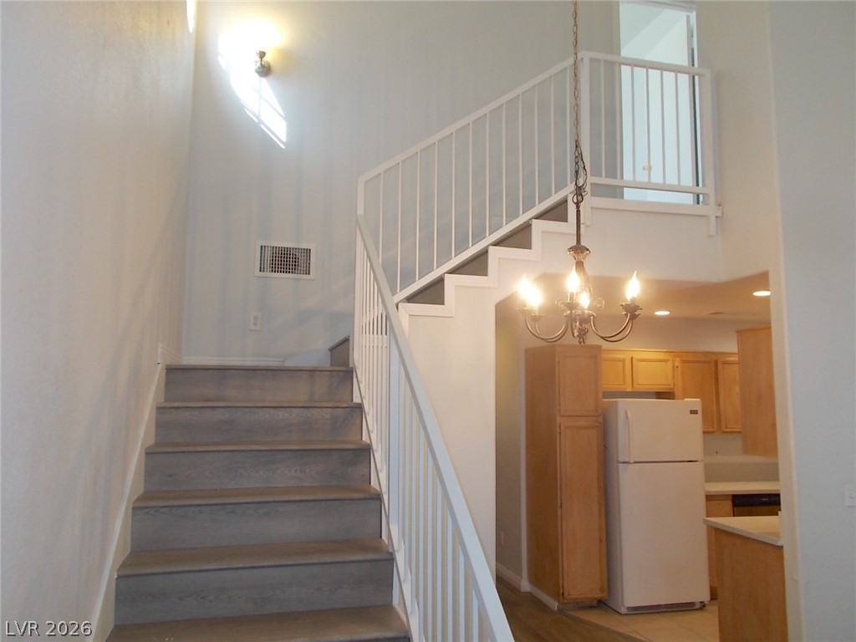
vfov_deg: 53.1
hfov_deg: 67.3
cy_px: 321
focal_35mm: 26
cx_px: 428
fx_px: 643
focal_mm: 4.6
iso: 125
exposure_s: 1/25
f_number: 3.2
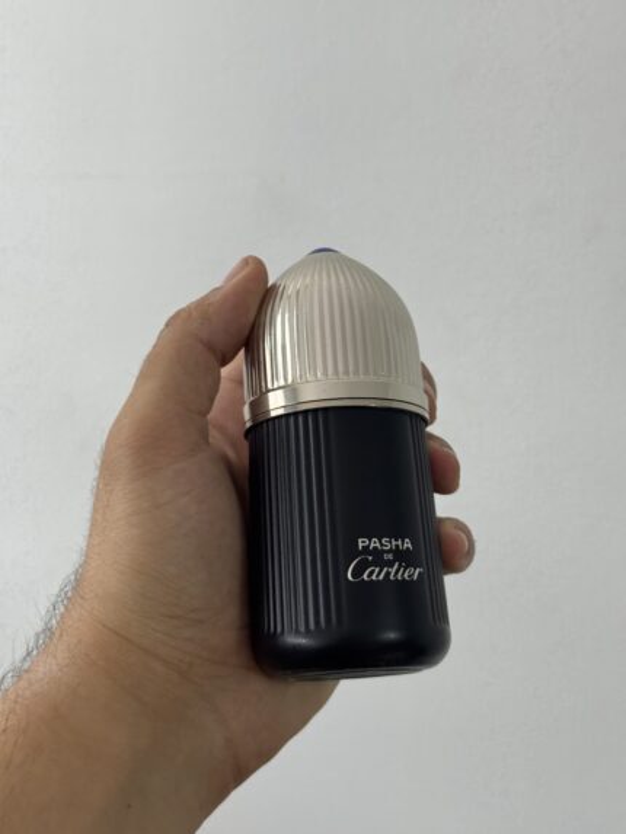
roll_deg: -0.8
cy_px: 417
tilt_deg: -19.2
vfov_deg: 39.6
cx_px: 313
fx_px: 1157
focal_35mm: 48
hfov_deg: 30.3
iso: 80
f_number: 1.78
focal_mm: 6.76
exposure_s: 1/50
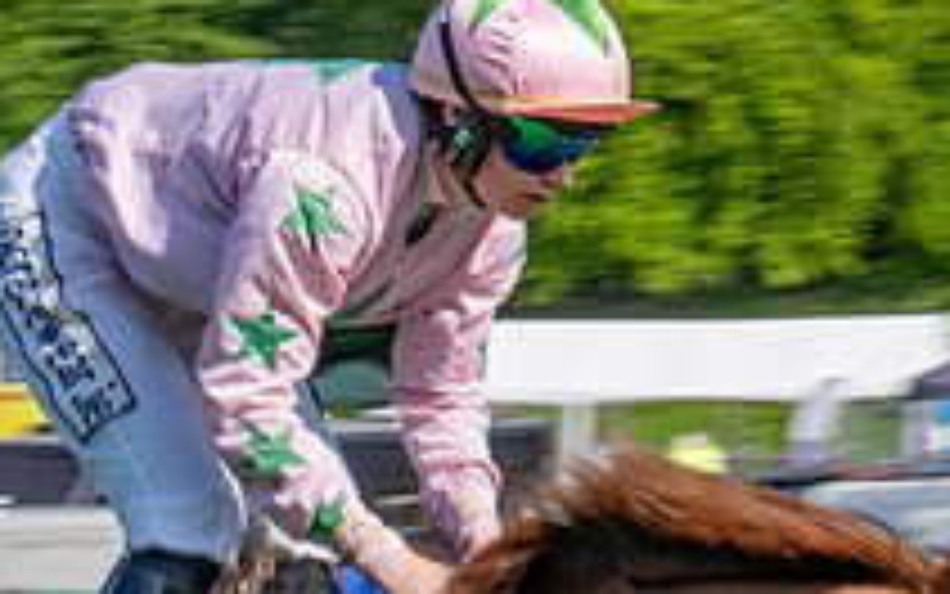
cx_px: 92
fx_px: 8883
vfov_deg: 3.8
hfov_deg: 6.1
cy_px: 891
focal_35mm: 343
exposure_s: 1/160
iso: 100
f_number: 16
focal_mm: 70
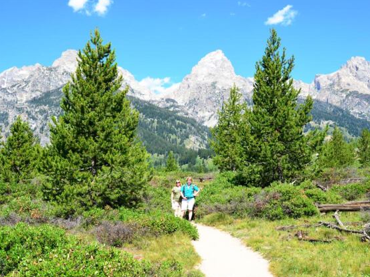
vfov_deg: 33.6
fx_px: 459
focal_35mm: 43
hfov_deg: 43.8
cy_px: 138
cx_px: 198
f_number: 9
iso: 200
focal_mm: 26
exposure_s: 1/320
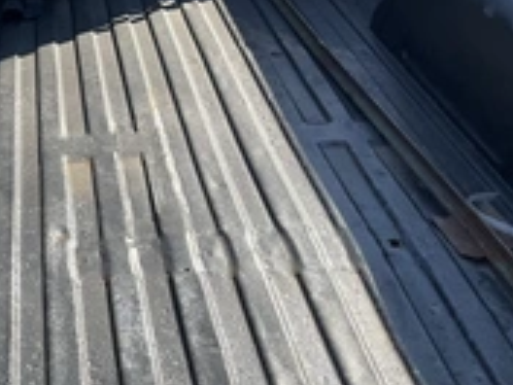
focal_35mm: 66
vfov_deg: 21.9
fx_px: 978
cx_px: 50
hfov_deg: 28.3
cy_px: 58
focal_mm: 3
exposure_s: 1/869
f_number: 1.8
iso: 25
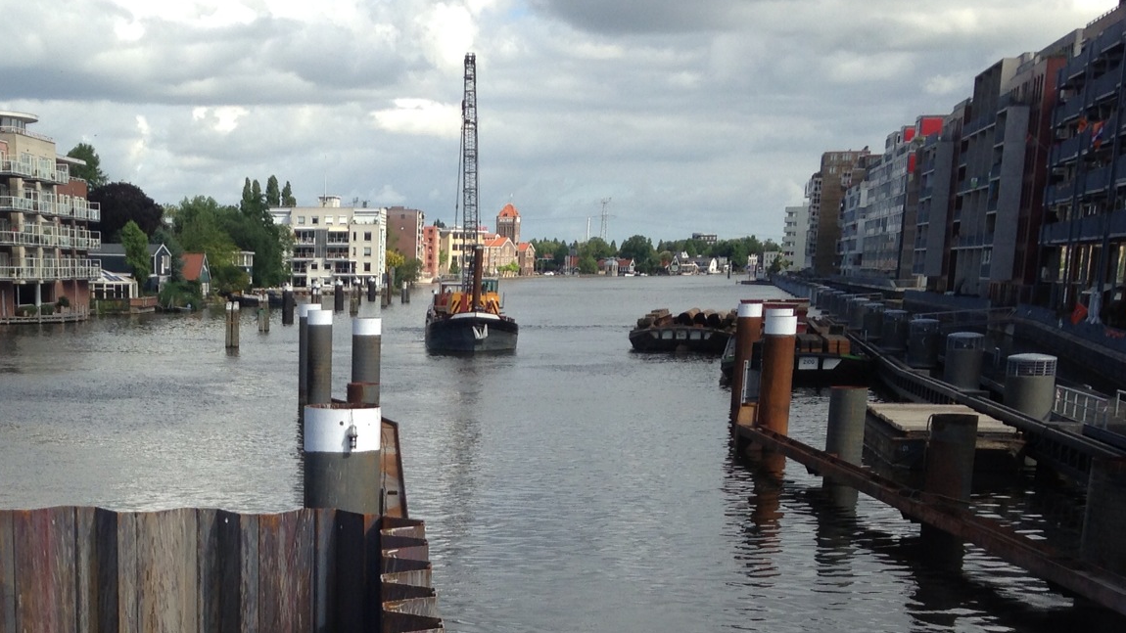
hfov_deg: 32.2
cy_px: 685
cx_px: 272
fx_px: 1911
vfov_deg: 18.2
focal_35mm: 64
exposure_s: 1/919
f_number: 2.4
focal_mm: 4.13
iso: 50
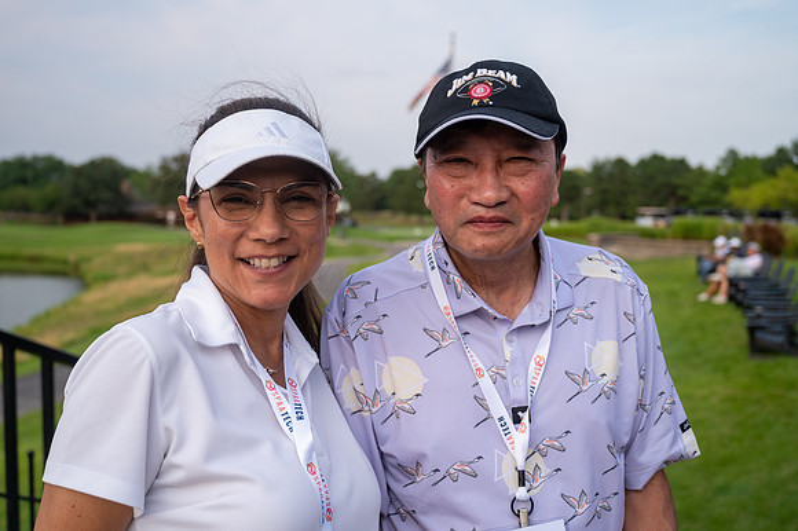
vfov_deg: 35.0
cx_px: 399
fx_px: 842
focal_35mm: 38
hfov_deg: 50.7
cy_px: 266
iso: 500
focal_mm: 38
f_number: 4
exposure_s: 1/1600
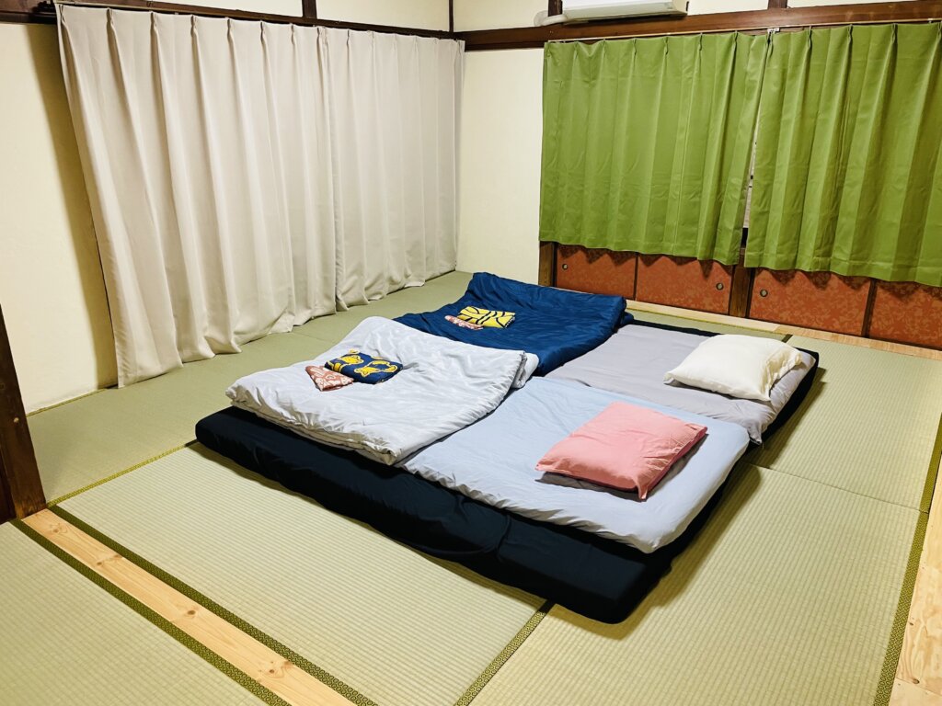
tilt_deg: -18.7
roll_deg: +0.9
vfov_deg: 53.1
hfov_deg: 67.3
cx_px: 471
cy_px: 353
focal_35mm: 26
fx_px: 708
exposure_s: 1/60
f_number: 1.6
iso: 200
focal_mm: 4.2
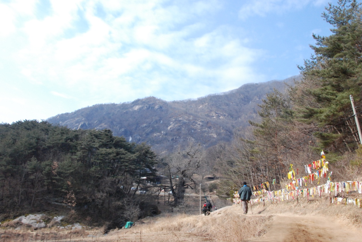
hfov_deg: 61.9
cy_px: 121
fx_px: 302
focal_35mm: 30
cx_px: 181
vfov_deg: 43.7
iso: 1600
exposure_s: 1/640
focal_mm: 20
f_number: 13
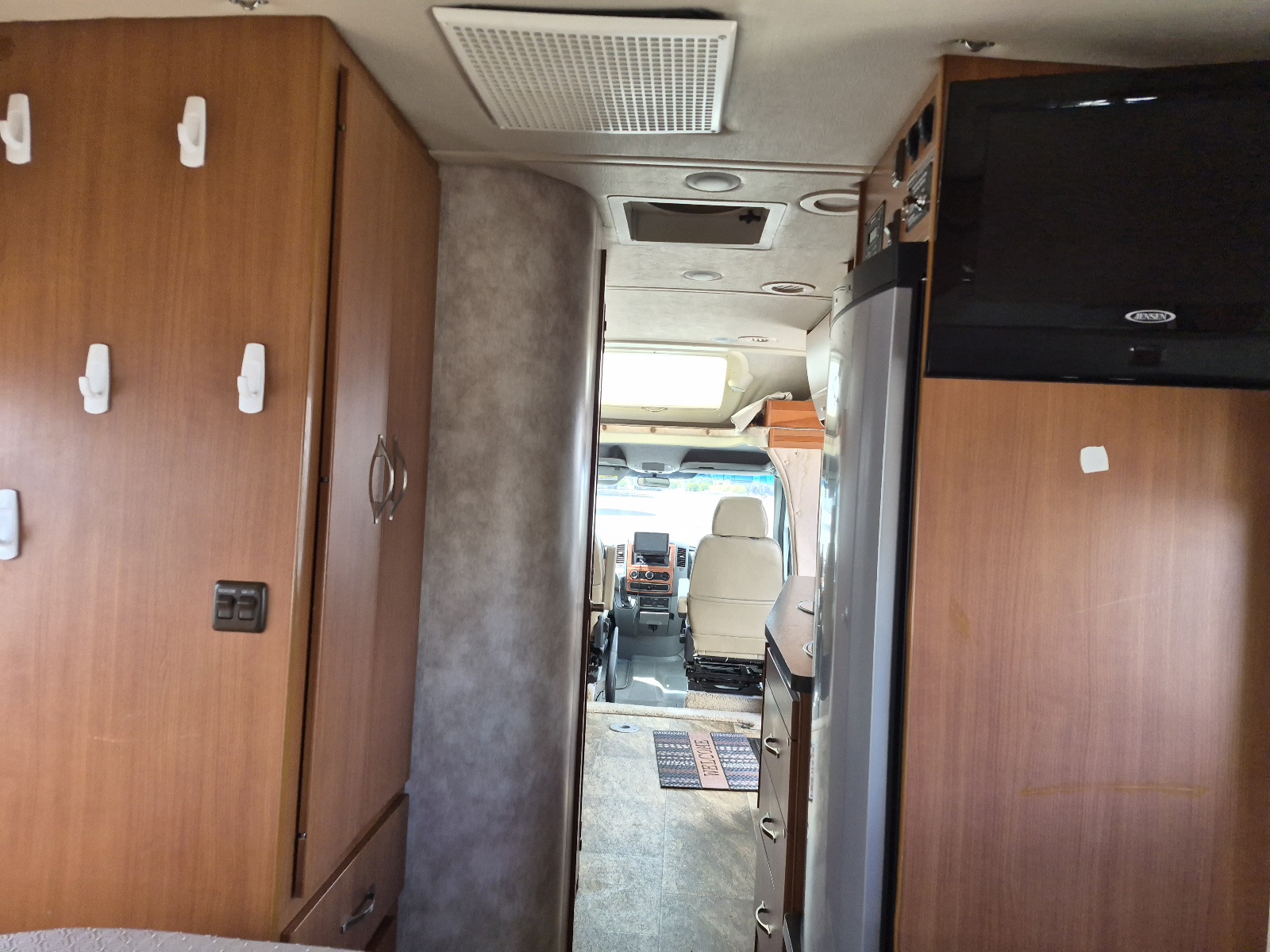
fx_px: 844
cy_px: 476
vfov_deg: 58.9
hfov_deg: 73.9
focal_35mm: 23
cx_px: 635
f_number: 1.8
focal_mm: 5.4
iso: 100
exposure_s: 1/182
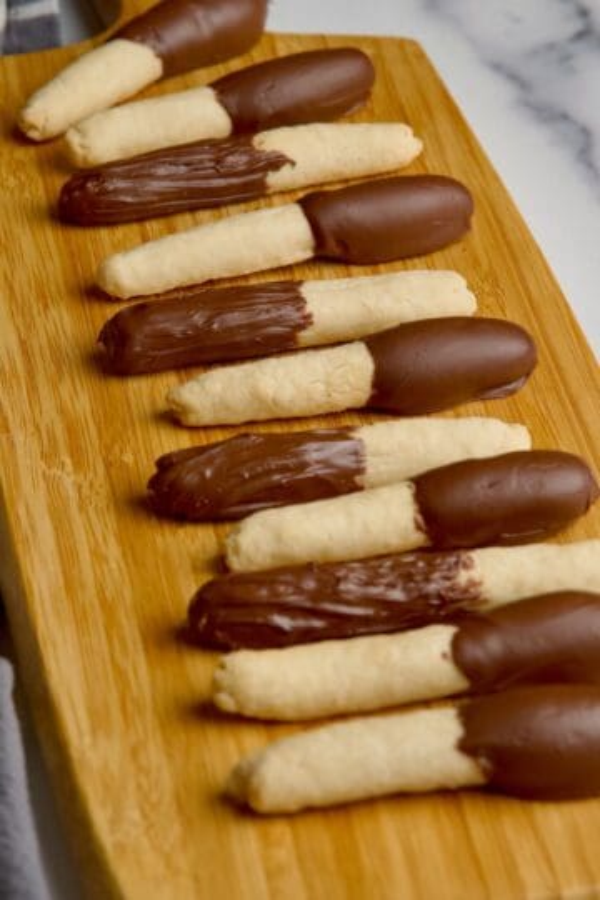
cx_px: 300
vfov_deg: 23.9
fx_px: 2125
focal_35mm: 85
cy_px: 450
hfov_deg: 16.1
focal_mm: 85
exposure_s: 1/160
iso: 2000
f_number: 11
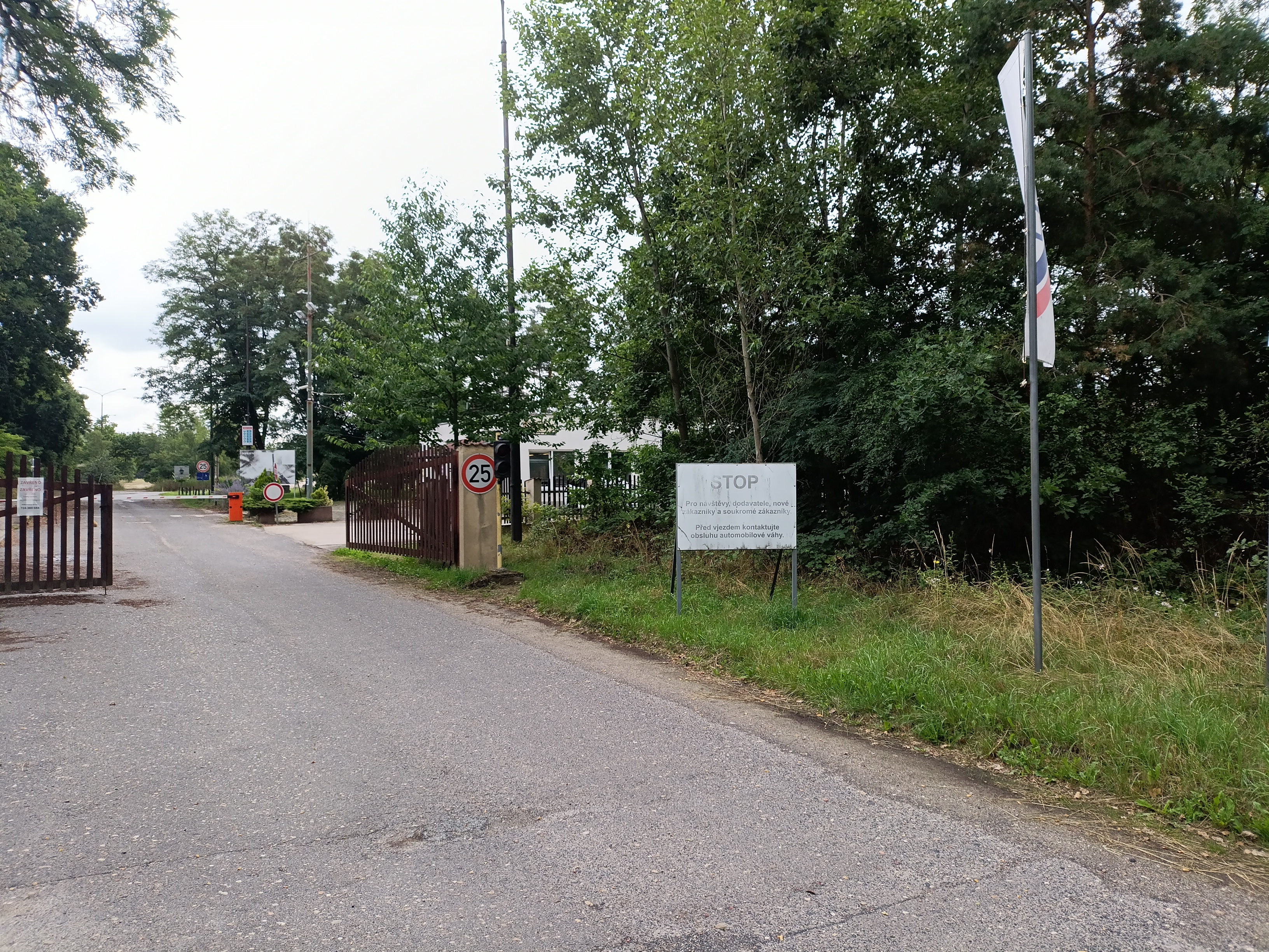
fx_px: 916
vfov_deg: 54.9
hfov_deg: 69.4
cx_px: 634
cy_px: 476
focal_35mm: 25
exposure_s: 1/100
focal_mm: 4.71
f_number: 1.7
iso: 80
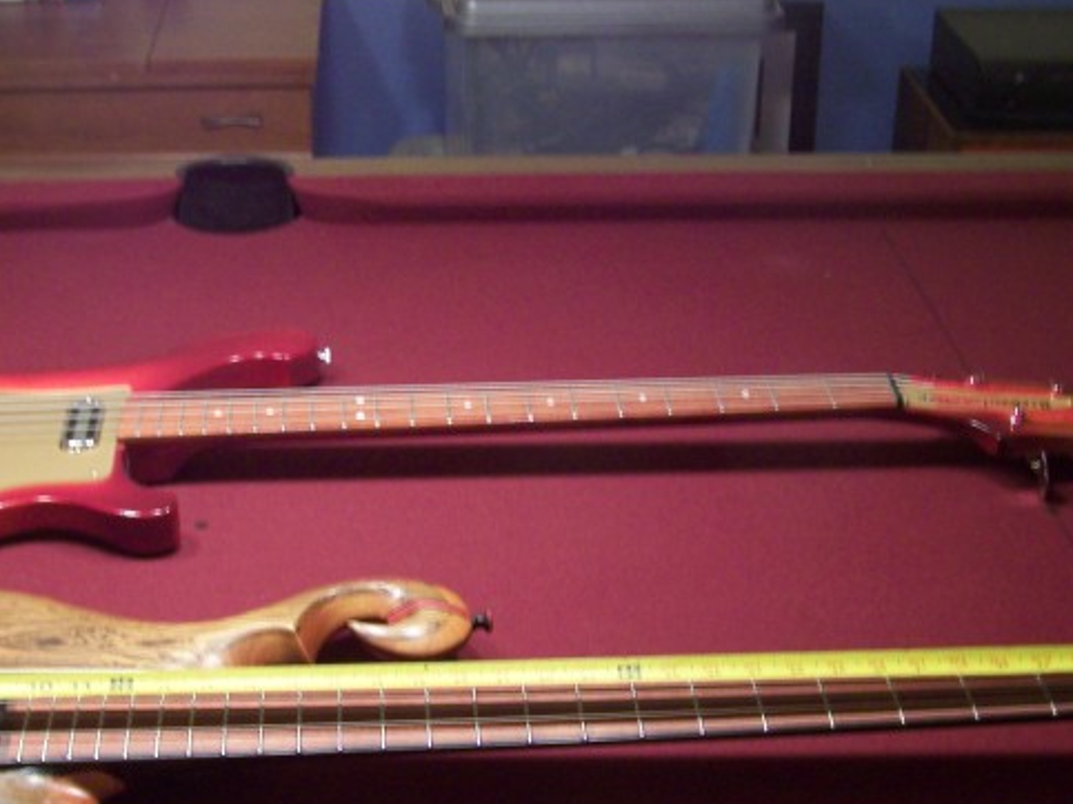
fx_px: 1952
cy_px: 464
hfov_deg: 30.6
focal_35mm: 63
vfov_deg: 23.3
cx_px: 389
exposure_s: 1/8
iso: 160
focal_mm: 6.3
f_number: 2.8
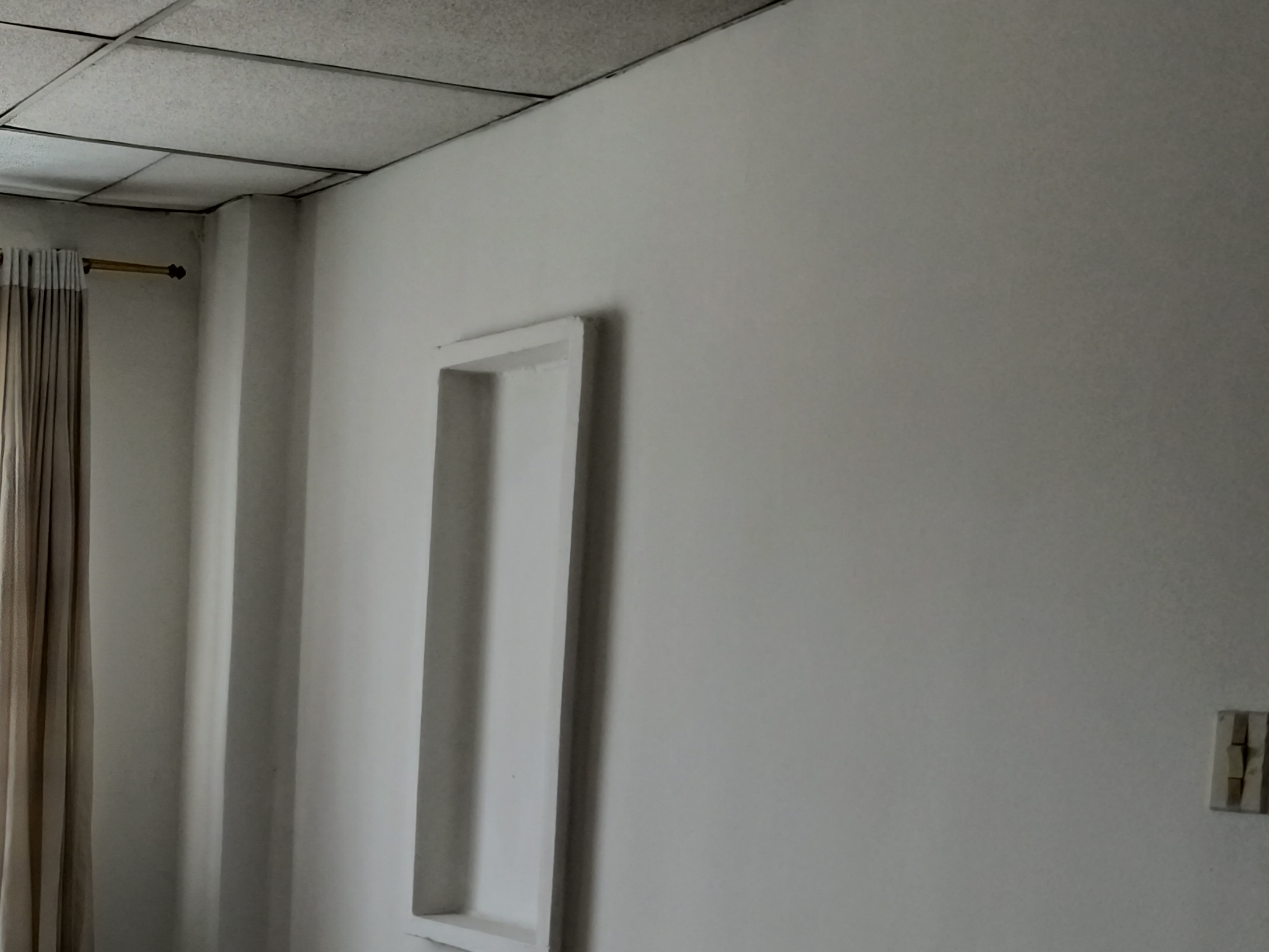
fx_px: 1943
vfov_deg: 26.7
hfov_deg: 33.6
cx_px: 48
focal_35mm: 53
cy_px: 837
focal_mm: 4.7
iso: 425
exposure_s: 1/60
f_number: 1.7
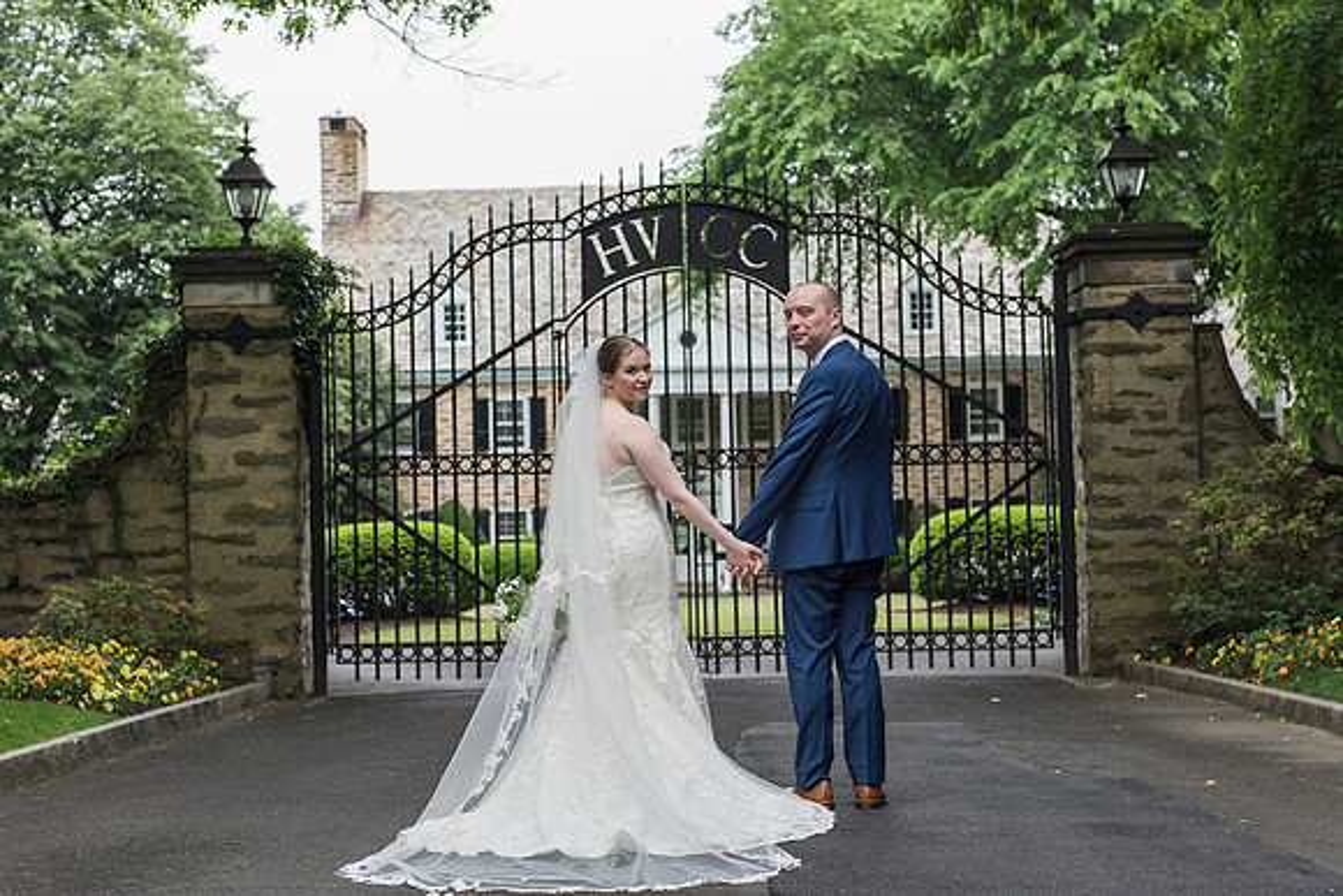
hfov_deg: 33.7
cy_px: 444
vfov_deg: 22.9
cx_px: 660
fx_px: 2216
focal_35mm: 59
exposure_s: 1/640
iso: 800
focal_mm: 58
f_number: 4
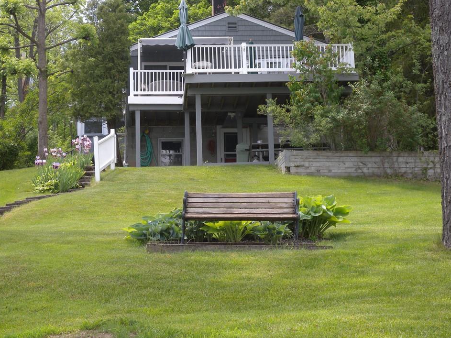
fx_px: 990
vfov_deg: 19.4
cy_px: 158
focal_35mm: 76
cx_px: 211
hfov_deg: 25.7
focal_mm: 15
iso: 64
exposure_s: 1/152
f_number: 4.4
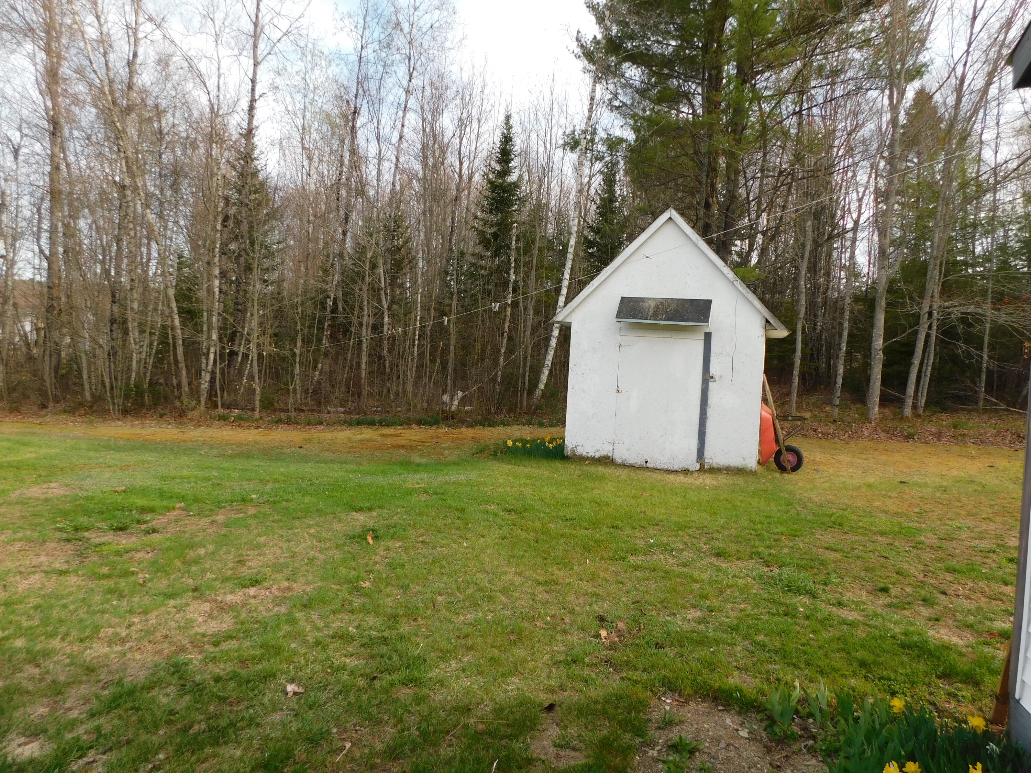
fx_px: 685
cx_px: 516
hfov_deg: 73.9
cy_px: 386
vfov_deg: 58.9
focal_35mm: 23
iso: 125
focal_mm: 4
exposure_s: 1/400
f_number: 3
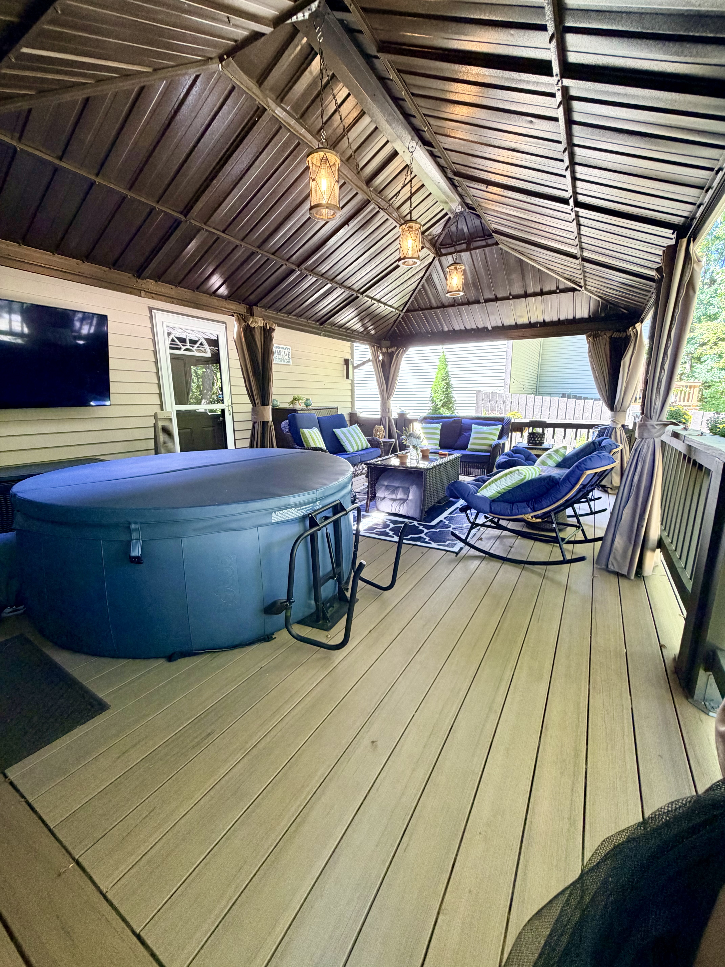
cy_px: 484
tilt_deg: -13.0
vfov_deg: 102.1
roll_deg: +0.2
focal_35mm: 14
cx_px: 362
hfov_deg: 85.7
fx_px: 391
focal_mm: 2.22
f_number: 2.2
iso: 160
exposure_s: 1/60
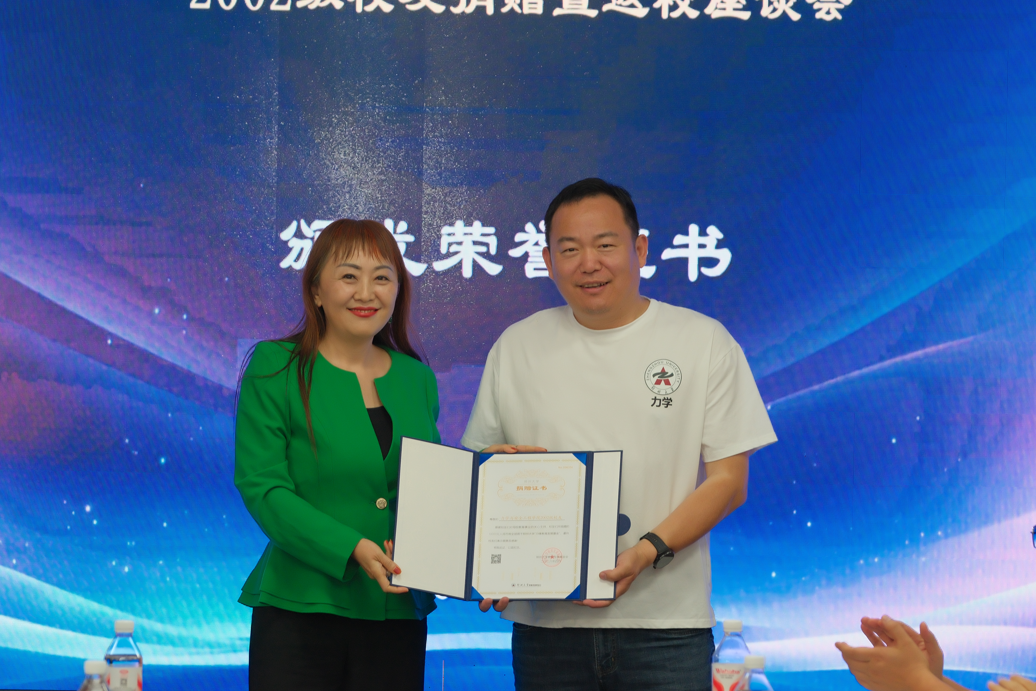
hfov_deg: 15.4
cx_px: 472
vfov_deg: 10.3
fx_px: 3827
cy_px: 296
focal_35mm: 133
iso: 500
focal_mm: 66
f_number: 2.8
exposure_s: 1/100
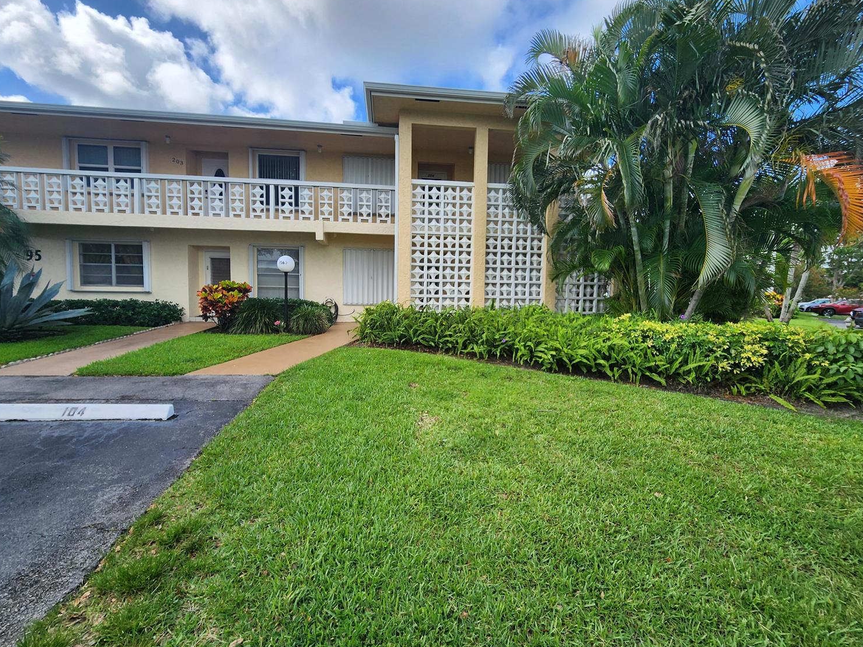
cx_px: 429
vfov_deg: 85.6
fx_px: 349
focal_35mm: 14
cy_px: 312
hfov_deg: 102.1
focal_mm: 2.2
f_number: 2.2
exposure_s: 1/1073
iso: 50
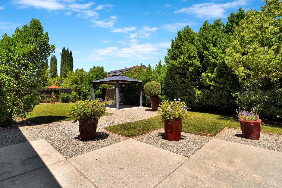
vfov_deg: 72.1
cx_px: 141
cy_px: 94
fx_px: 129
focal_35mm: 16
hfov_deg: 95.0
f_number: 8
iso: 320
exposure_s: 1/1000
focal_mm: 11
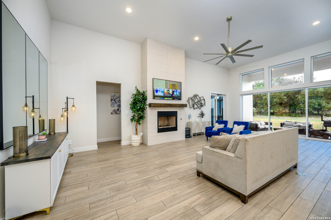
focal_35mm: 14
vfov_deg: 81.2
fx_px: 129
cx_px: 166
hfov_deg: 104.3
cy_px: 110
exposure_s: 1/100
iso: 1000
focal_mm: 14
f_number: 6.3
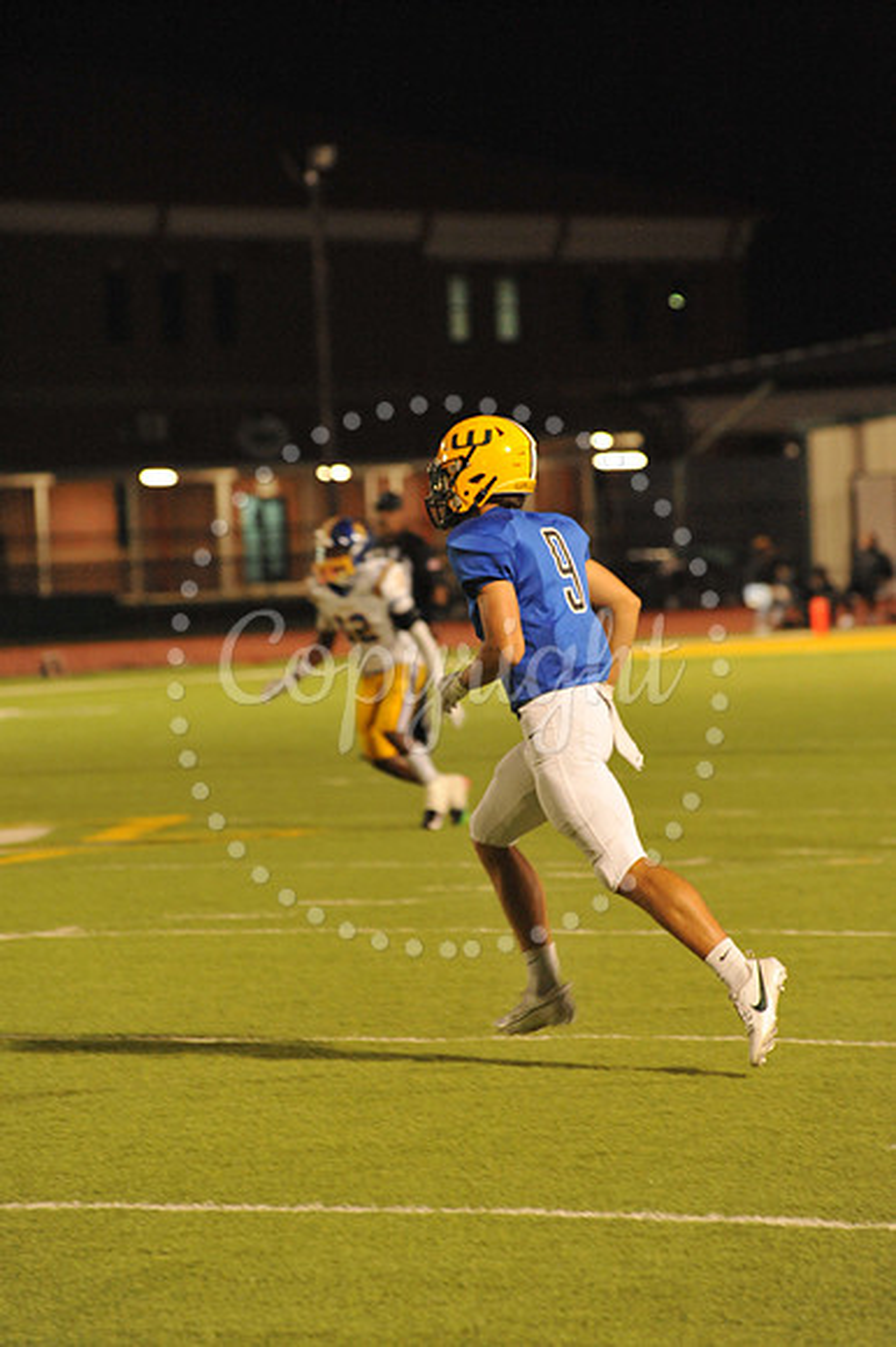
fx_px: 7475
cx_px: 448
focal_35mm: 200
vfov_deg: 10.3
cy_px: 674
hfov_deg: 6.9
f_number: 5.6
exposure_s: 1/200
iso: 5000
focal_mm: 200
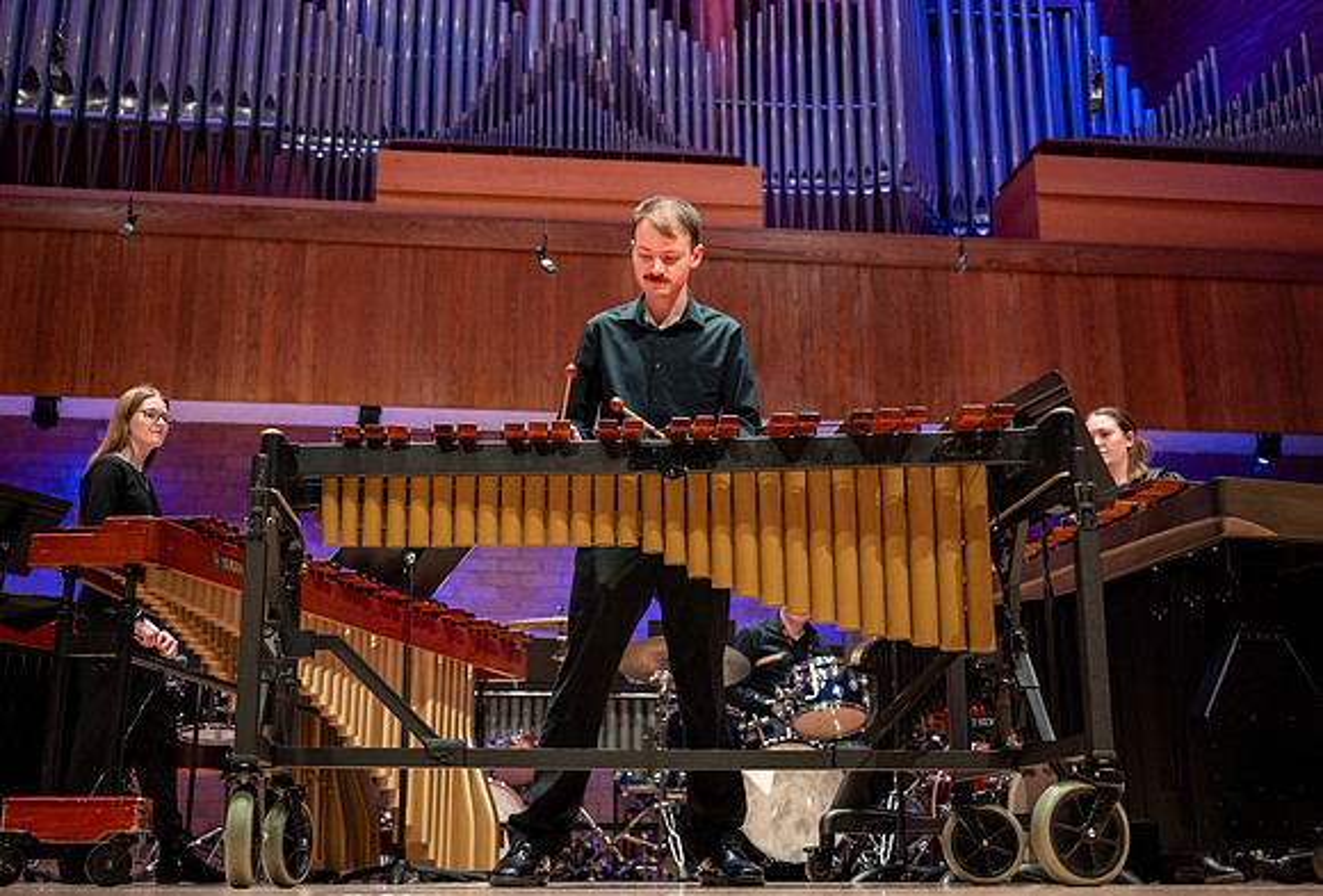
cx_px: 660
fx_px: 1589
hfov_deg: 45.2
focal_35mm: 43
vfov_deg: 31.5
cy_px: 404
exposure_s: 1/320
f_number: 2.8
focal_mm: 37
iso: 2000
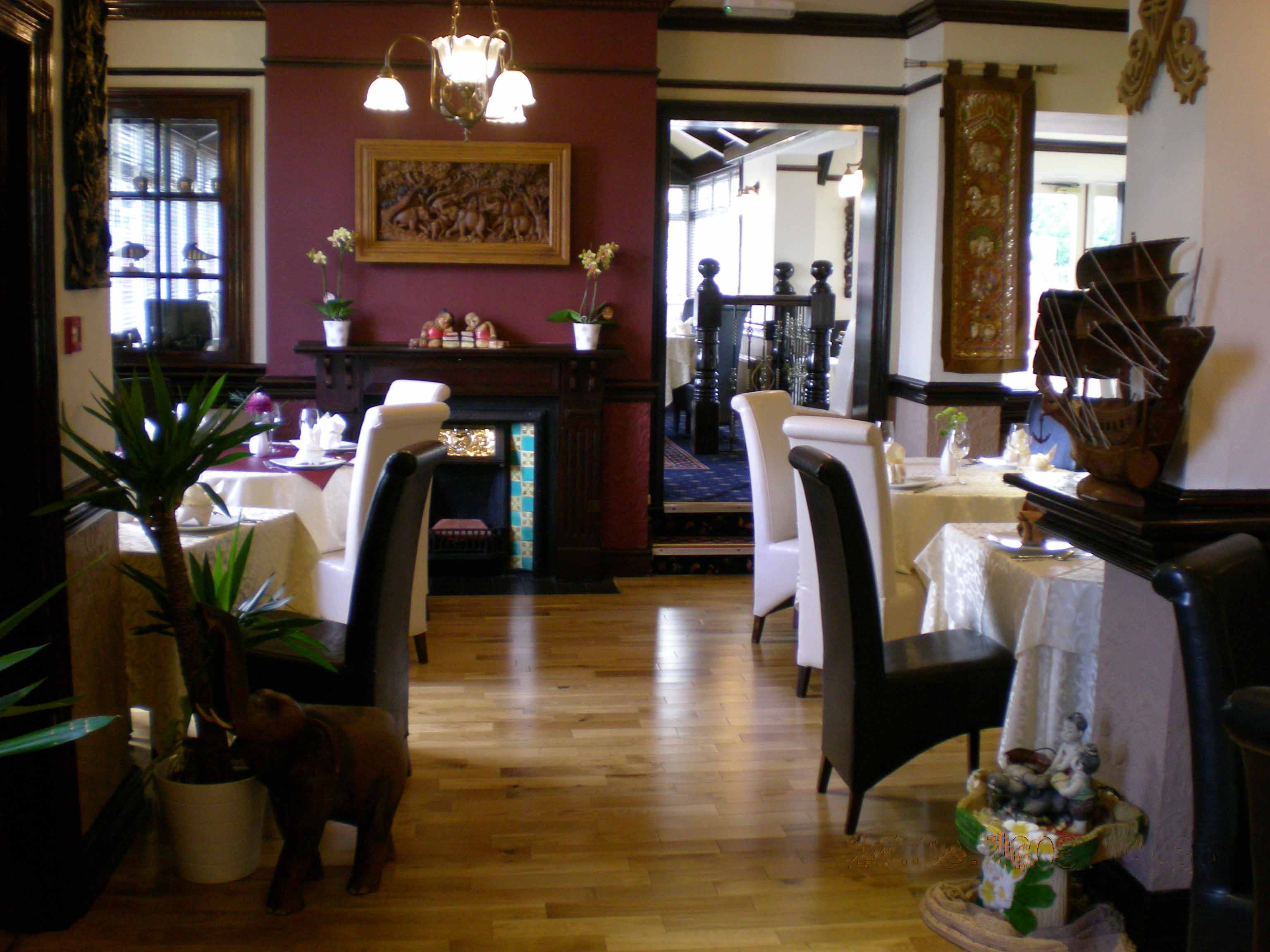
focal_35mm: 38
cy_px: 476
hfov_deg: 49.0
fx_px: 1394
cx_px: 635
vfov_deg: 37.7
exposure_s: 1/12.4
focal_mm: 6.3
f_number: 3.1
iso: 200
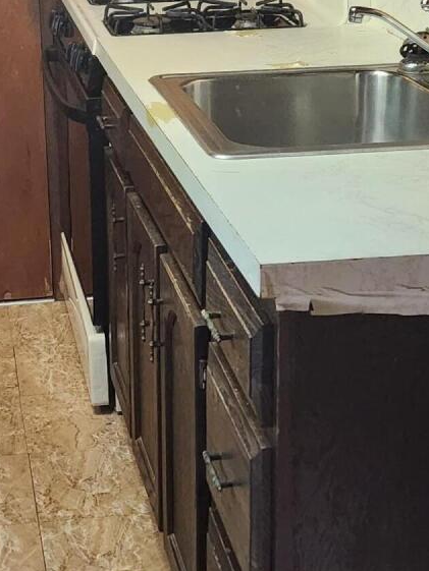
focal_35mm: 82
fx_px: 1354
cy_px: 232
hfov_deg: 17.9
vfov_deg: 23.8
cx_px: 123
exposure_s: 1/120
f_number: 1.8
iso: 1000
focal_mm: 5.4
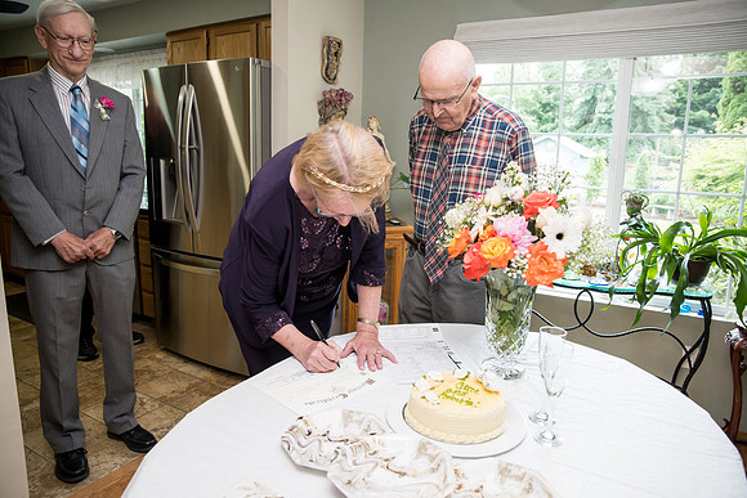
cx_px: 374
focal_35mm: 24
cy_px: 249
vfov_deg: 53.2
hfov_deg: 73.7
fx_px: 498
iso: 1600
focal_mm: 24
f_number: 4
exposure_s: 1/320
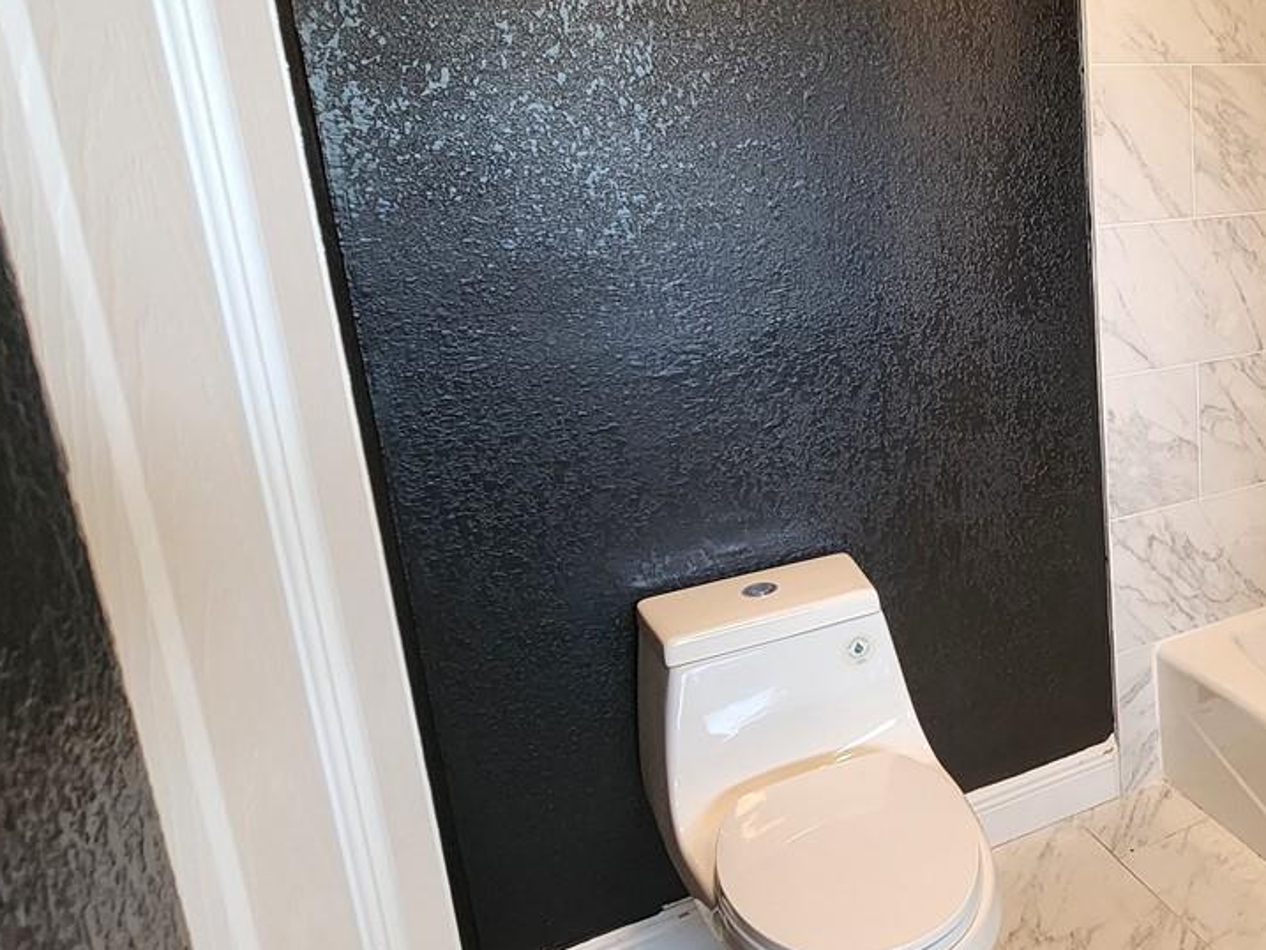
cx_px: 1190
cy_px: 404
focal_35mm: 29
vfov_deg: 48.1
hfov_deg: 52.4
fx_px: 1061
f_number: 2.2
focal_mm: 2.2
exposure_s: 1/60
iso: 250
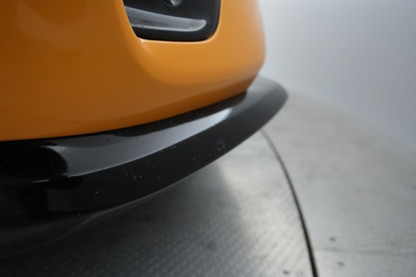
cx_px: 208
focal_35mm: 26
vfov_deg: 49.5
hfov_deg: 69.4
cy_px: 138
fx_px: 300
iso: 4000
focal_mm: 26
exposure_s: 1/80
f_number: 5.6
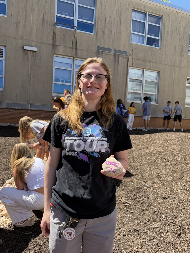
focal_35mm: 24
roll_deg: -2.6
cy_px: 126
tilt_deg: -2.6
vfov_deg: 71.6
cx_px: 95
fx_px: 176
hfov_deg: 56.8
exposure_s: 1/2169
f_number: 1.78
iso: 80
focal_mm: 6.76
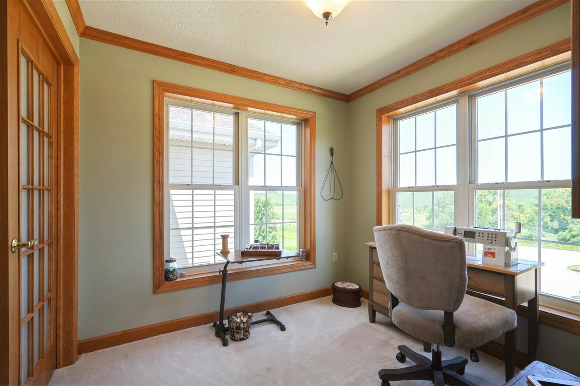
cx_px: 290
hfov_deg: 96.7
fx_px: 258
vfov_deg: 73.7
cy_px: 193
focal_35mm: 16
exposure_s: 1/50
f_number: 10
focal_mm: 16
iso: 400
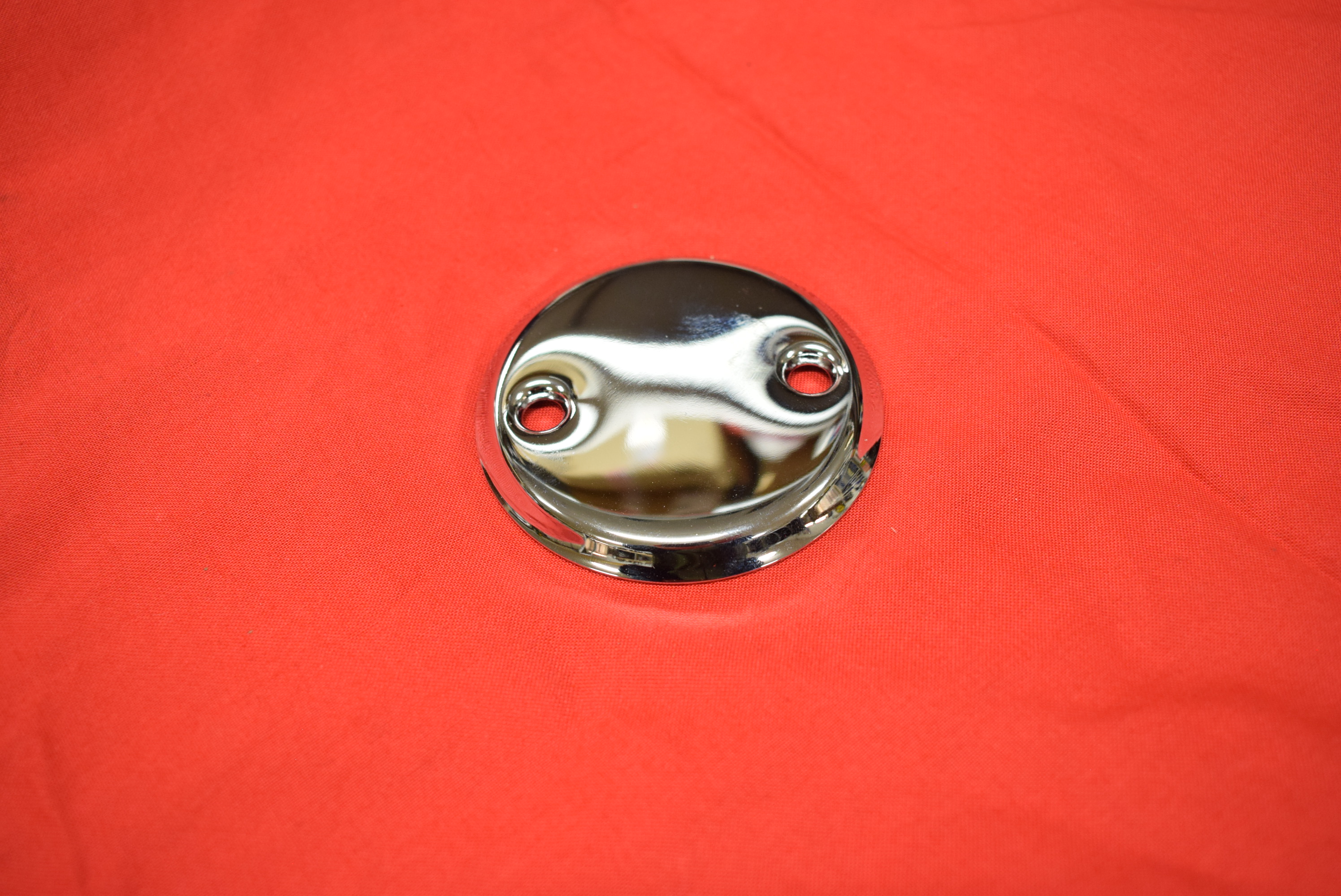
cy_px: 448
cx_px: 670
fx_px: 1286
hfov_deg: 55.1
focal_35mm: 34
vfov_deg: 38.4
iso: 800
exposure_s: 1/30
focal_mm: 23
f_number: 5
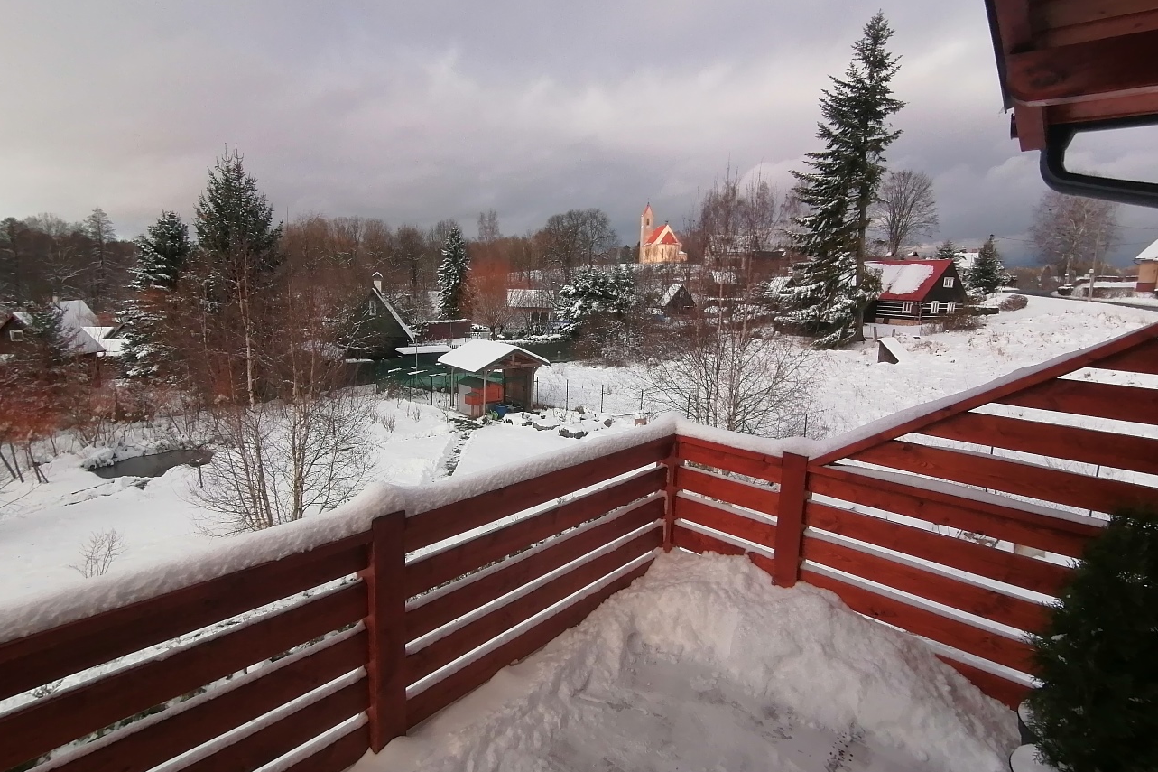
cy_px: 361
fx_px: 579
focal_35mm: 18
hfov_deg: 90.0
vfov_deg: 67.3
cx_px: 579
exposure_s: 1/971
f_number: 2.4
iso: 50
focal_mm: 2.7
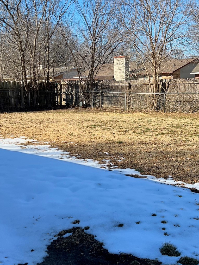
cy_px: 137
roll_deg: +0.5
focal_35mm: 49
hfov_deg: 29.7
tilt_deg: -7.8
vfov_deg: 38.9
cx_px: 96
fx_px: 376
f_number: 1.5
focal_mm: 5.7
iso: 50
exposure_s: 1/2632
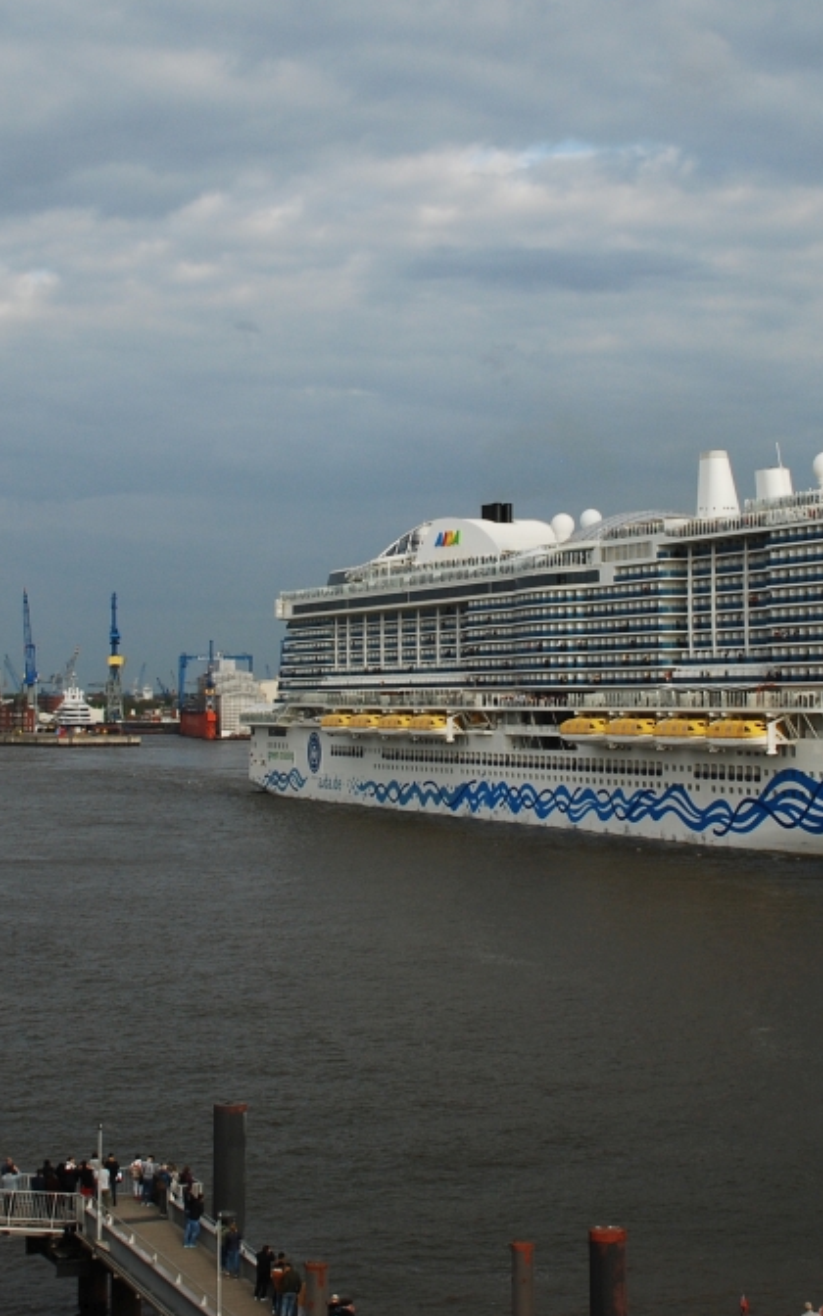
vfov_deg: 36.3
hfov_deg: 23.1
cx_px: 412
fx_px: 2010
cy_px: 649
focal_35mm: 56
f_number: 10
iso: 200
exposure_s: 1/200
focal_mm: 24
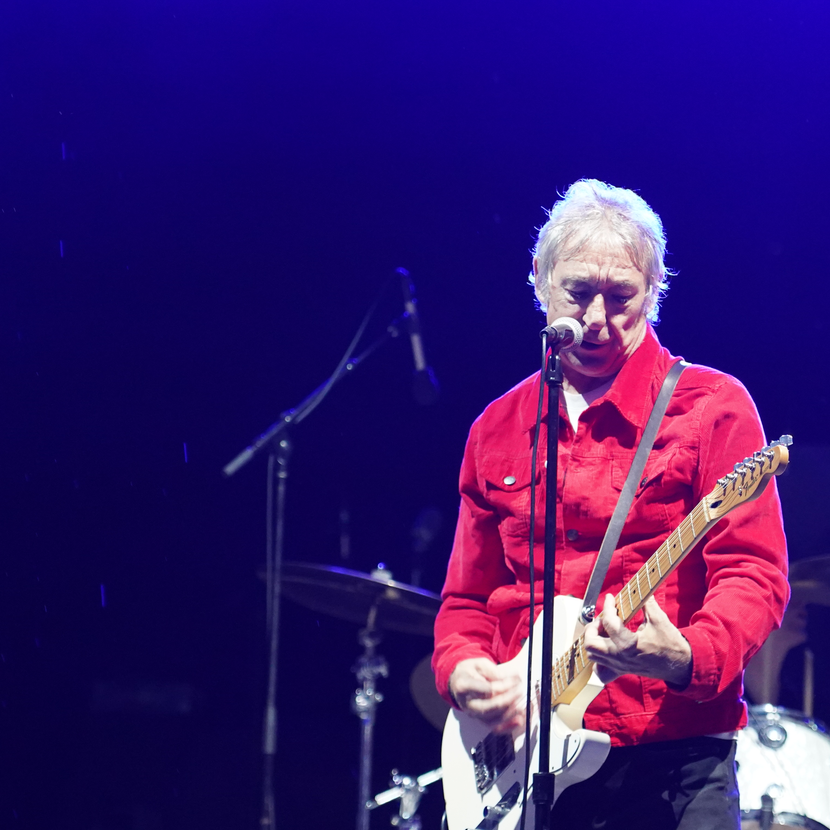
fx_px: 4774
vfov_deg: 9.9
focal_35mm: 176
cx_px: 509
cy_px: 542
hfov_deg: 9.9
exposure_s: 1/160
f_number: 4
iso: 6400
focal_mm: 105
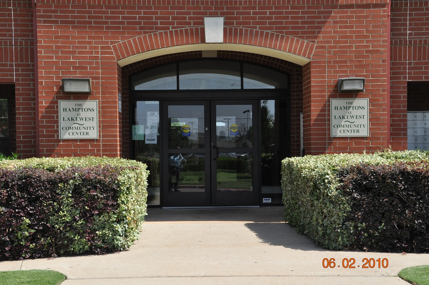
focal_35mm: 63
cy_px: 142
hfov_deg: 31.9
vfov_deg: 21.5
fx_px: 750
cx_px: 214
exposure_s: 1/800
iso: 1000
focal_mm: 42
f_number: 14
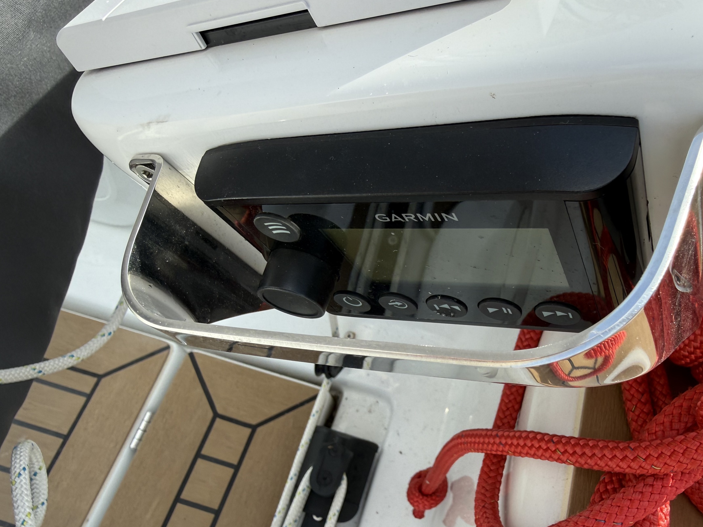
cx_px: 389
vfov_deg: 49.6
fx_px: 569
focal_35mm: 28
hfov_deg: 63.3
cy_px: 294
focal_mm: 2.22
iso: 40
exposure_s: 1/532
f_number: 2.2
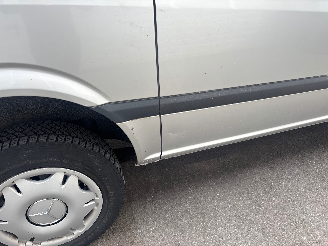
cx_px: 164
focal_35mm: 26
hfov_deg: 67.3
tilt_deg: -33.7
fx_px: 246
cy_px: 123
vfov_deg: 53.1
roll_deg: +0.1
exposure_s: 1/361
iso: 50
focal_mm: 5.96
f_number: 1.6
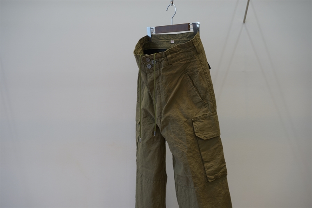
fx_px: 477
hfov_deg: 36.3
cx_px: 156
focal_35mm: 55
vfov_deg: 24.6
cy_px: 104
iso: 320
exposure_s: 1/60
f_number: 4
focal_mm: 55
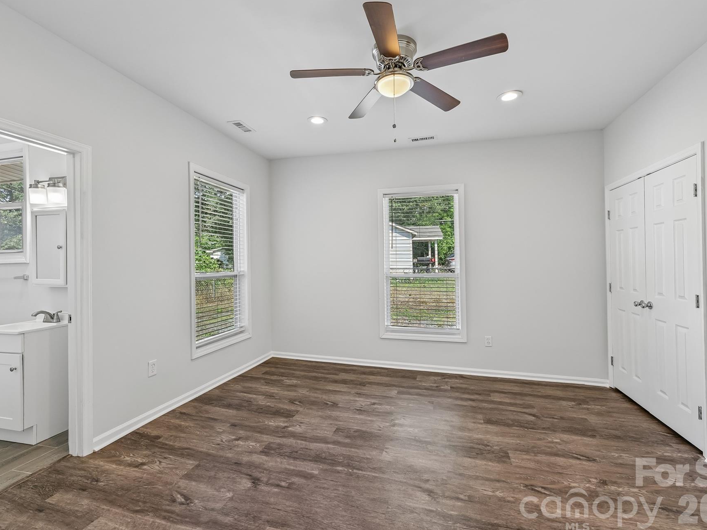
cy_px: 258
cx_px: 346
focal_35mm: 16
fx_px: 327
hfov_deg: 94.5
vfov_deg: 78.1
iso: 160
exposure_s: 1/15
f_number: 8
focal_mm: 14
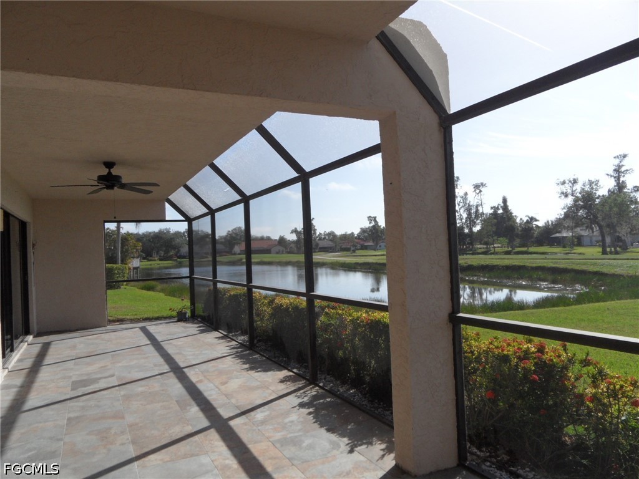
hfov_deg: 71.6
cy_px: 240
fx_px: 443
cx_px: 320
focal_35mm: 24
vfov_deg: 56.8
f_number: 4.6
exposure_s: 1/500
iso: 80
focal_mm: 3.9
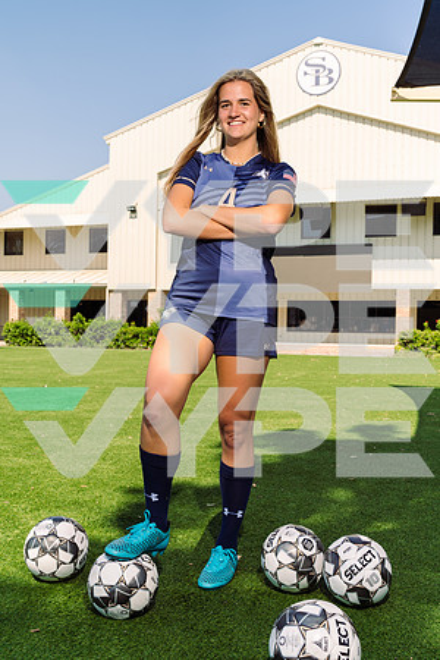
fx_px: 642
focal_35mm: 35
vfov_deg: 54.4
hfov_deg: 37.9
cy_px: 330
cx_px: 220
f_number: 7.1
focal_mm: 35
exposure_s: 1/250
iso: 100
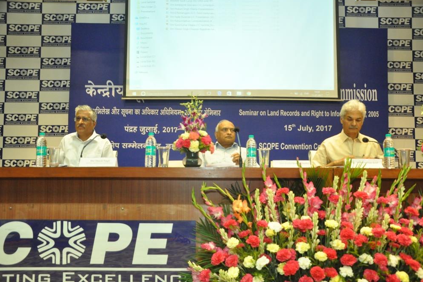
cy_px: 140
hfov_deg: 57.9
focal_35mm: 33
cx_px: 211
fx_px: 382
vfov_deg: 40.5
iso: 3200
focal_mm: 21
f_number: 4.5
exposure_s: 1/125
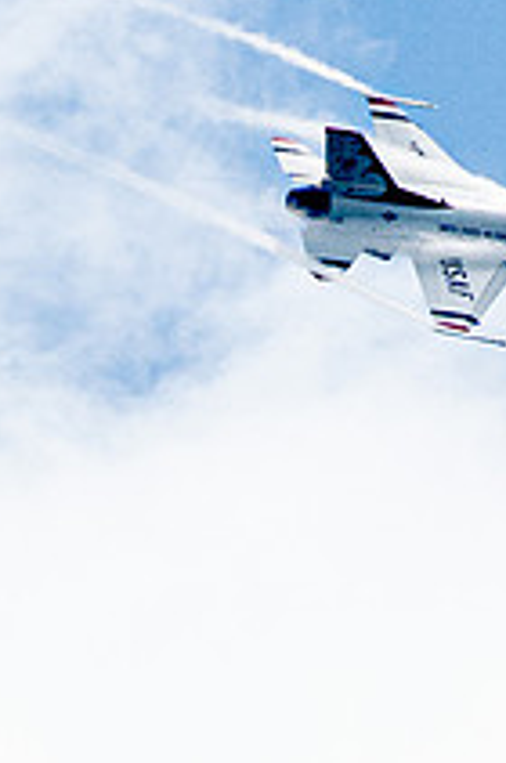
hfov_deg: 0.6
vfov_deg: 0.9
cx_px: 679
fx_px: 47273
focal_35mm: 2235
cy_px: 94
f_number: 9
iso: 640
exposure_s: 1/1250
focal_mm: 400
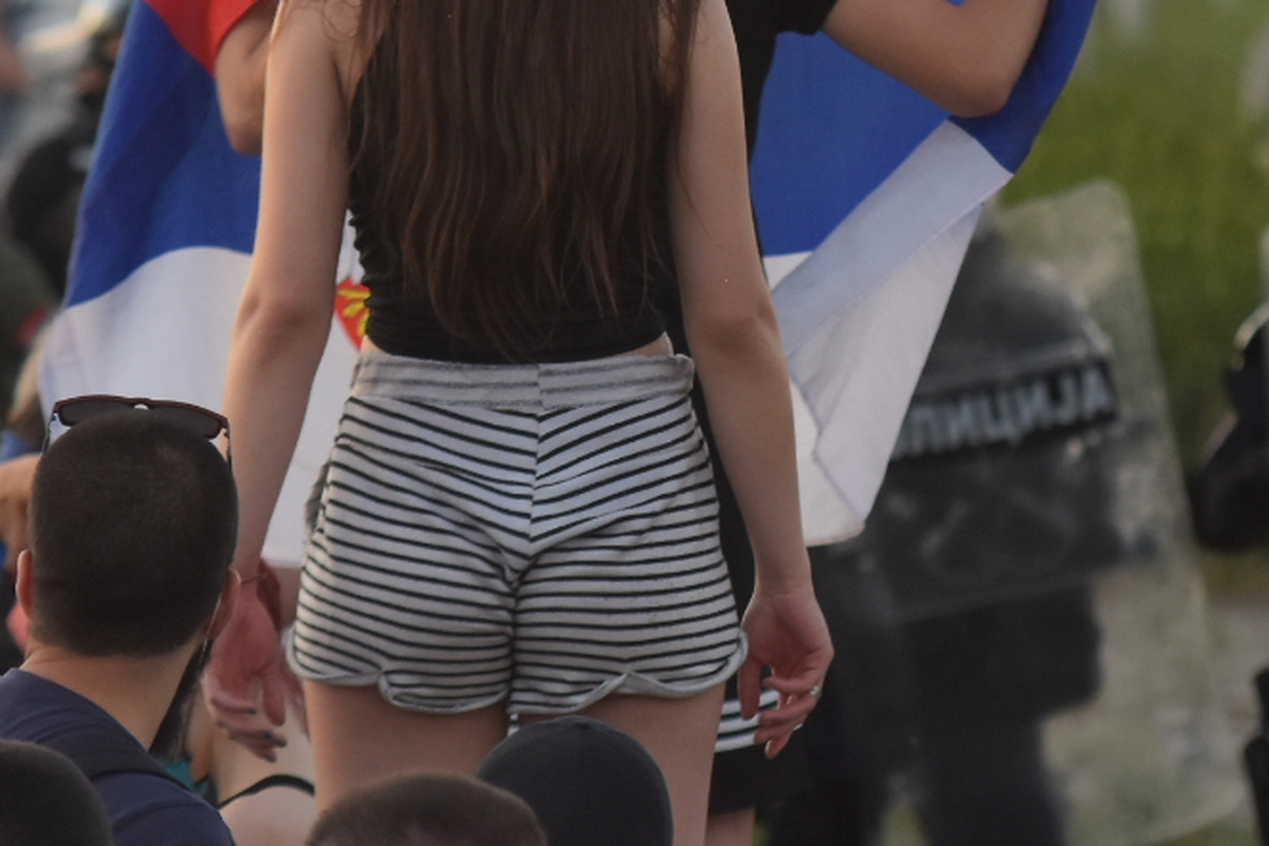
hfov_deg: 3.9
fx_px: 18724
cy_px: 266
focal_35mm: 531
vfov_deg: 2.6
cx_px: 940
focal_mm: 145
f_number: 4
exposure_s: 1/200
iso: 800
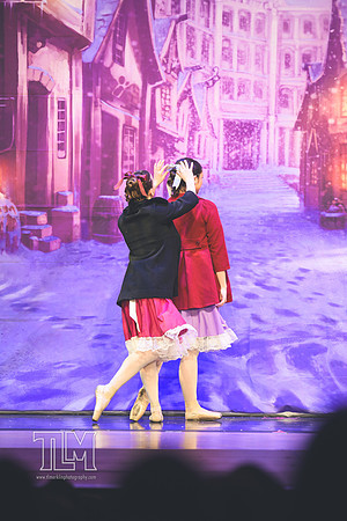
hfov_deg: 4.5
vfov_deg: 6.7
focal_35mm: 307
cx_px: 174
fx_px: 4442
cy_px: 260
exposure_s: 1/400
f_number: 2.8
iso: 900
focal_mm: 200
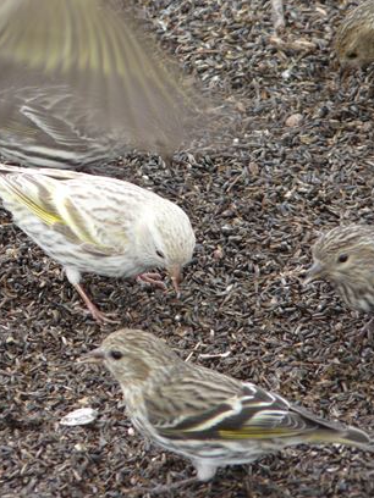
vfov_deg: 3.0
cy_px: 225
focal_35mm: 653
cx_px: 144
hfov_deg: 2.3
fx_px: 9407
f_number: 3.6
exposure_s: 1/100
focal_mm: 68.4
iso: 100
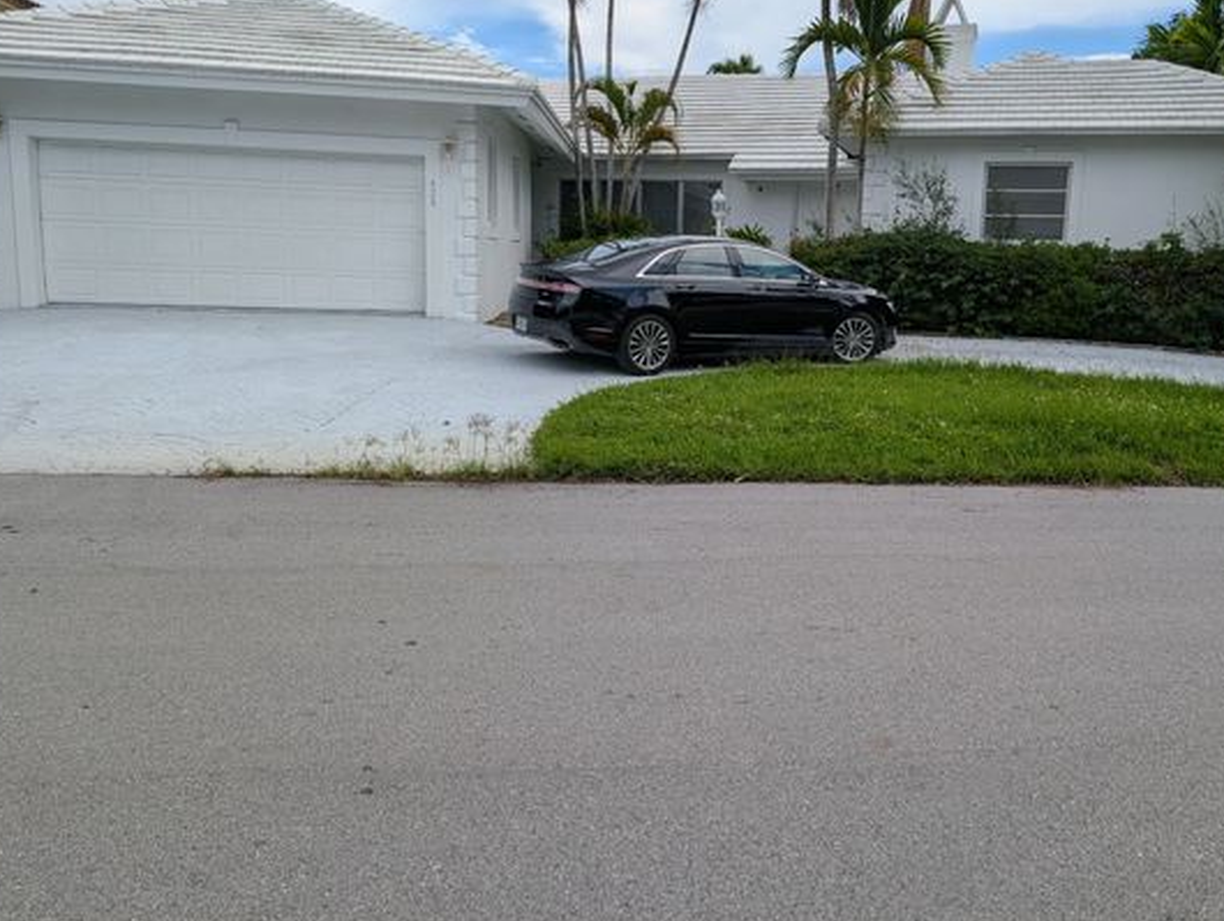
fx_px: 1027
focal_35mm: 29
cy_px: 434
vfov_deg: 48.3
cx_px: 667
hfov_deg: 61.5
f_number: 1.68
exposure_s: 1/1167
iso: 22
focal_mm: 6.9
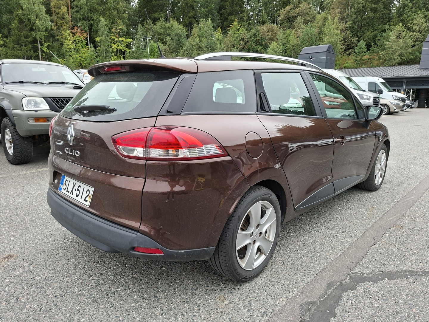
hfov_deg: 73.9
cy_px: 161
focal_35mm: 23
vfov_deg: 58.9
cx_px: 214
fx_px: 285
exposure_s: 1/249
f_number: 1.8
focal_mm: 5.54
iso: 50
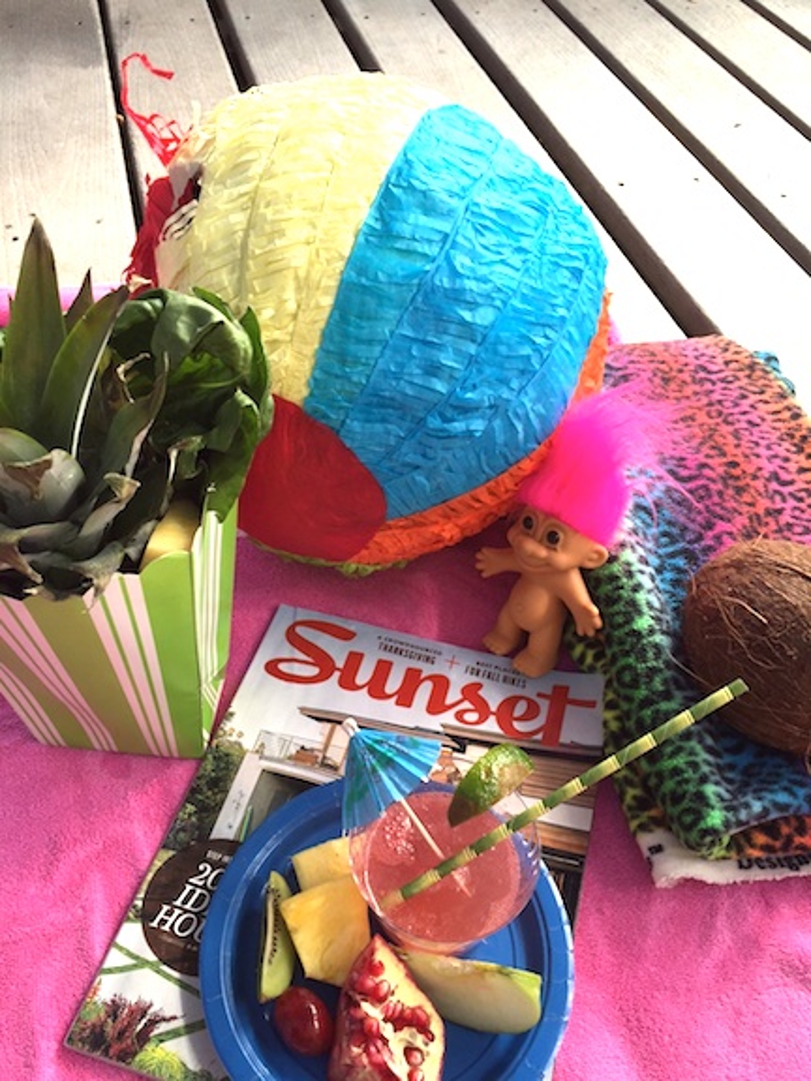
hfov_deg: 48.2
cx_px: 406
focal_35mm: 29
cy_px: 540
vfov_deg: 61.7
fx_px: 906
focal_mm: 4.15
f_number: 2.2
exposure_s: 1/319
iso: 32
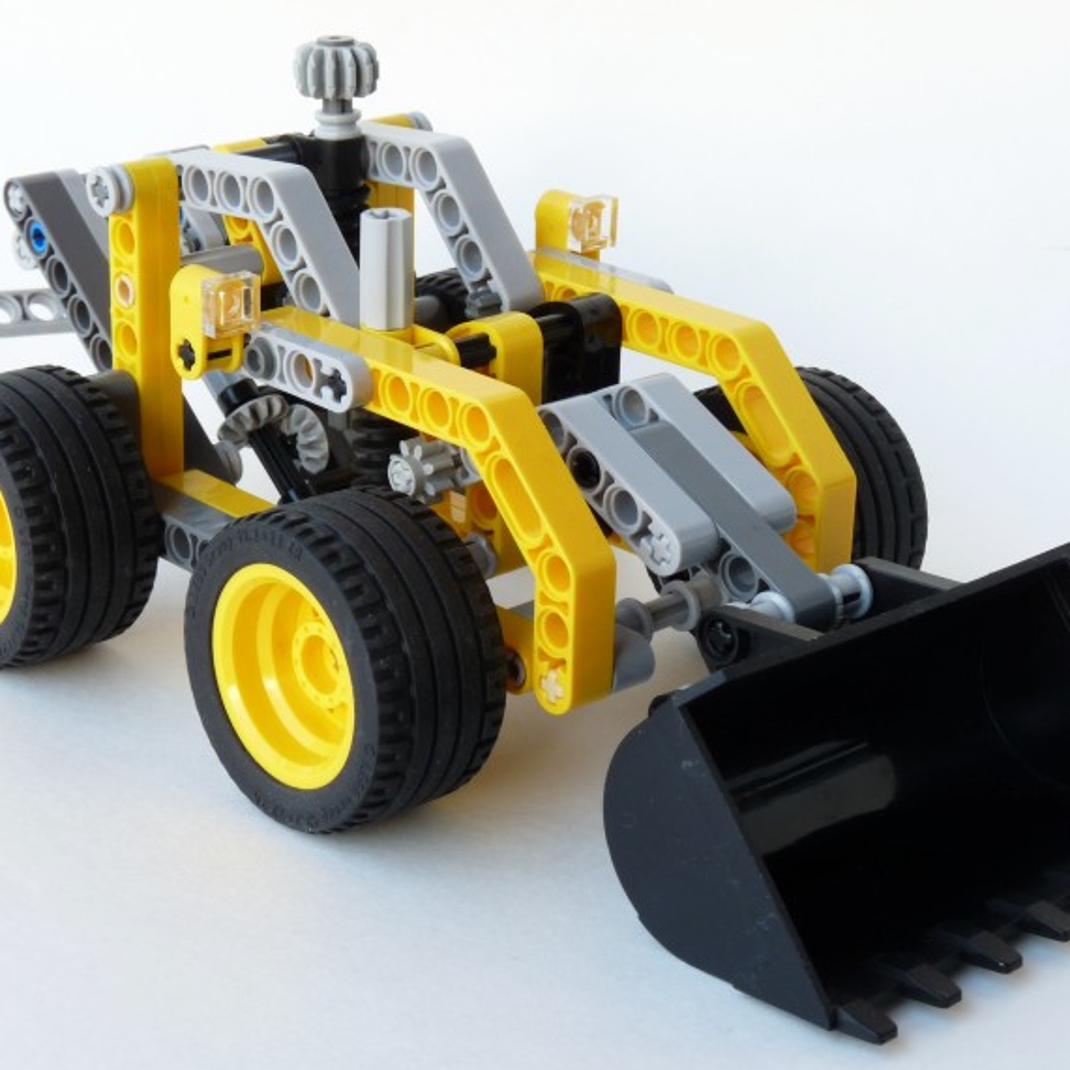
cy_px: 543
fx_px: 2553
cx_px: 543
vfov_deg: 23.7
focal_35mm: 73
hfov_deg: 23.7
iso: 100
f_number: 6.3
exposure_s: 1/15
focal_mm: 10.4
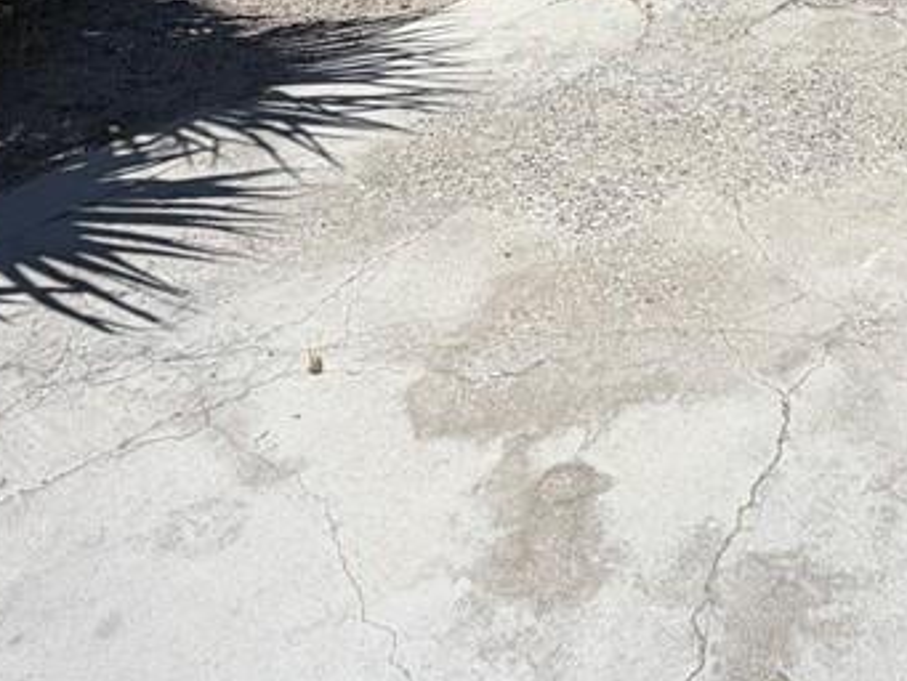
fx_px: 1101
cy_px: -16
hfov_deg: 42.7
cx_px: 726
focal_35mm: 42
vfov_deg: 31.5
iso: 25
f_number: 2.2
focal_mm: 2.22
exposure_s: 1/1901
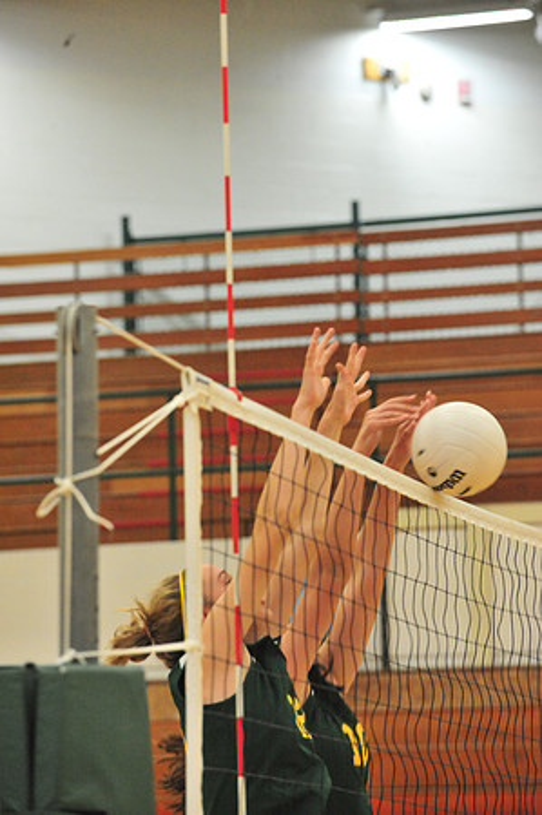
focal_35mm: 200
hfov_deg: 6.9
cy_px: 408
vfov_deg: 10.3
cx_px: 271
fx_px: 4527
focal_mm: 200
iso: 6400
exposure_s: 1/160
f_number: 6.3
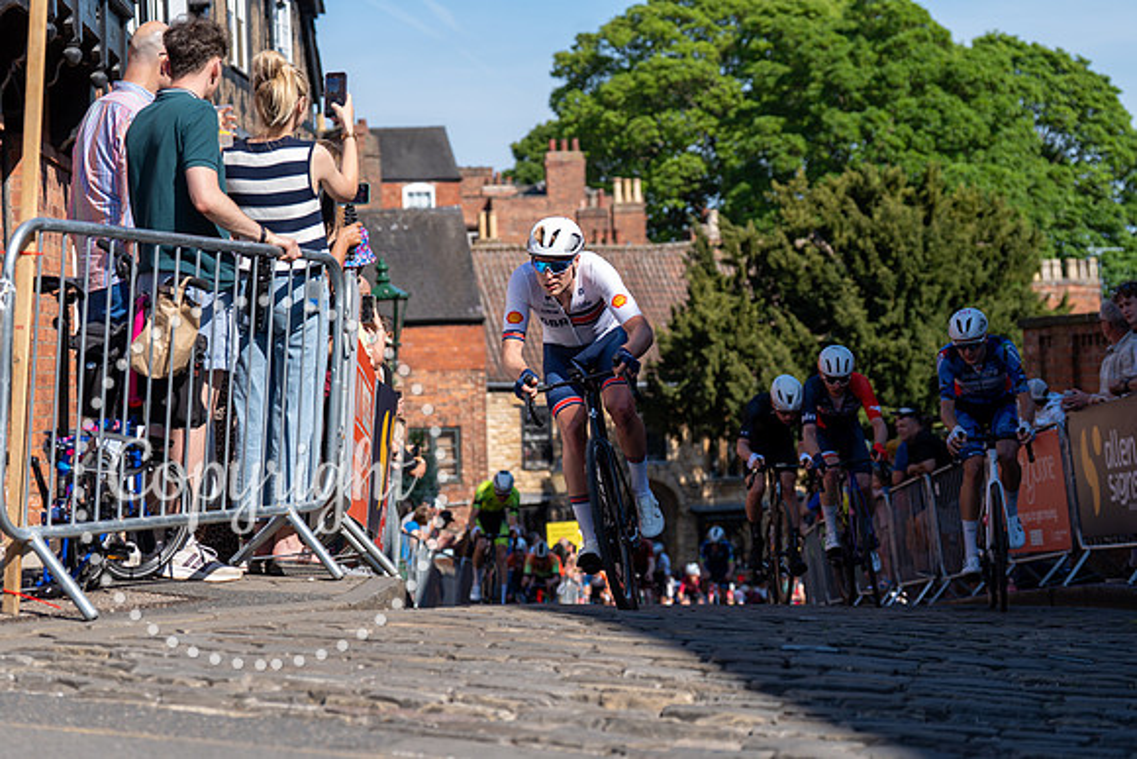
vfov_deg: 17.5
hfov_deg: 26.0
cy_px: 380
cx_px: 568
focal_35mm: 78
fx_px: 2464
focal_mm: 78
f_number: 3.5
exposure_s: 1/1000
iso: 125
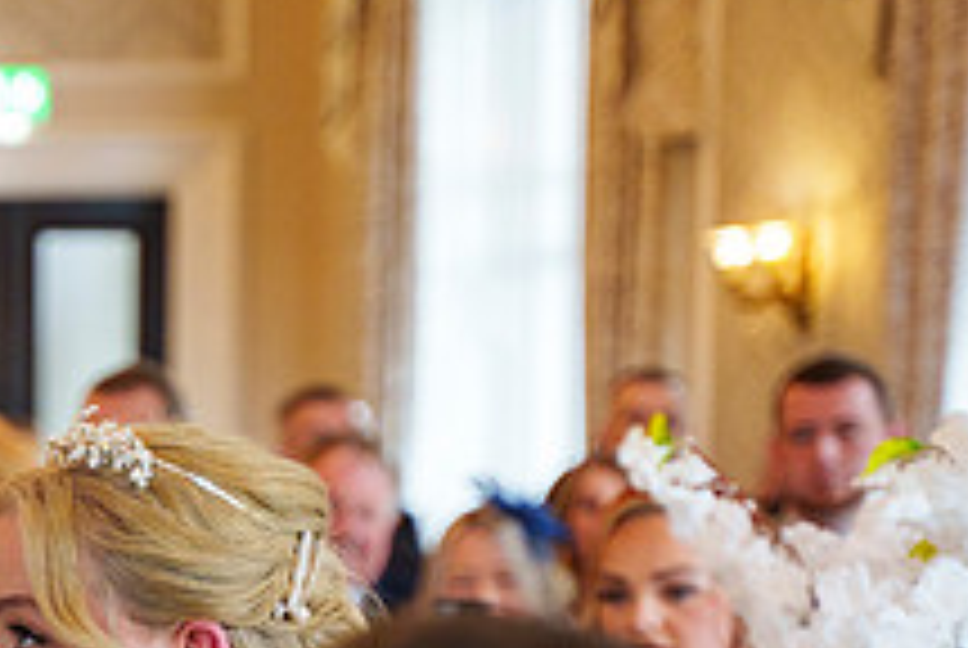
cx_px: -150
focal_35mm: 163
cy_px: 808
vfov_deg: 8.3
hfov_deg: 12.3
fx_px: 4389
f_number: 2.8
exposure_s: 1/160
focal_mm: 58
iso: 1600
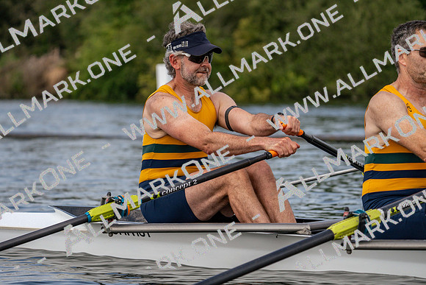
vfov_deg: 6.9
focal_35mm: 200
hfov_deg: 10.3
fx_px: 2367
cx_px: 213
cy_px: 142
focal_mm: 200
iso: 400
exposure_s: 1/1600
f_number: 5.6
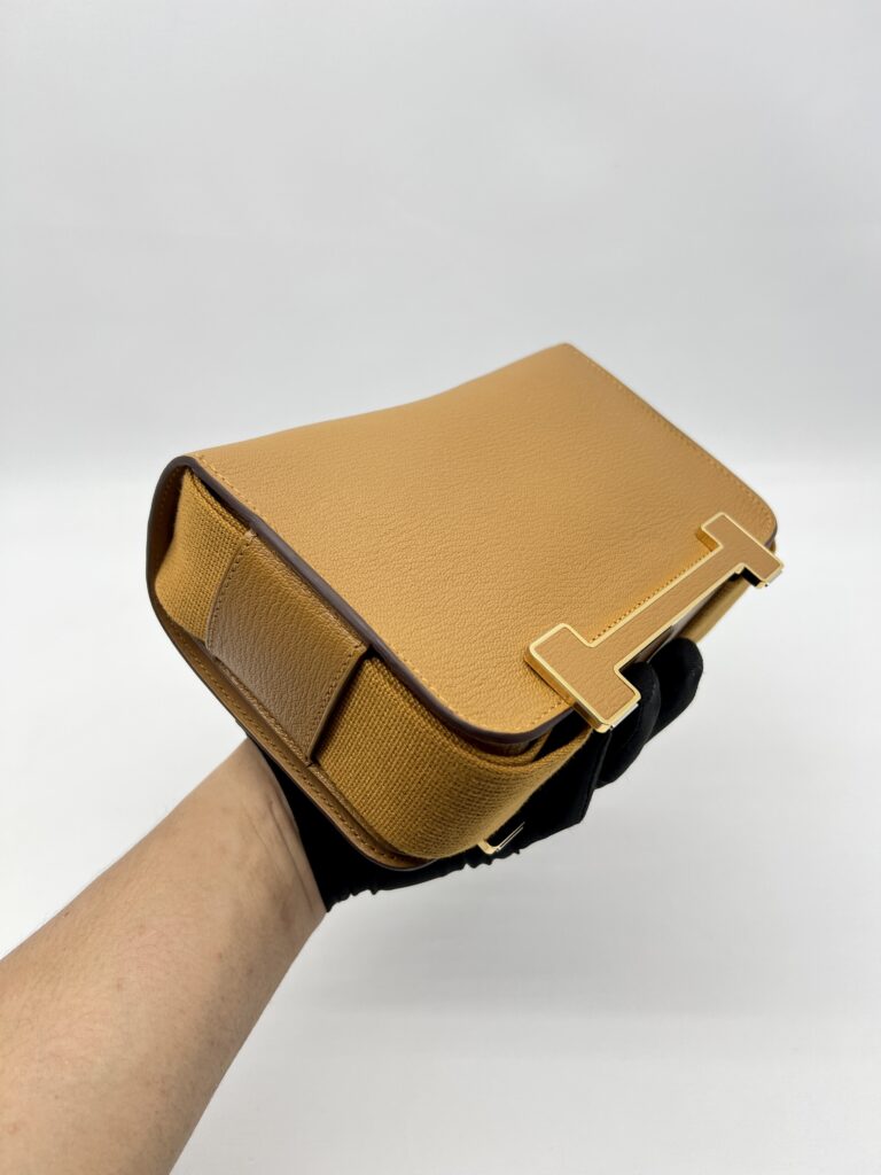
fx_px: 882
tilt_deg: -34.4
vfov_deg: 67.3
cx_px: 440
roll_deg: +3.0
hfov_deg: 53.1
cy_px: 588
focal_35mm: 26
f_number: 1.5
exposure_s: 1/100
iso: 32
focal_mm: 5.7
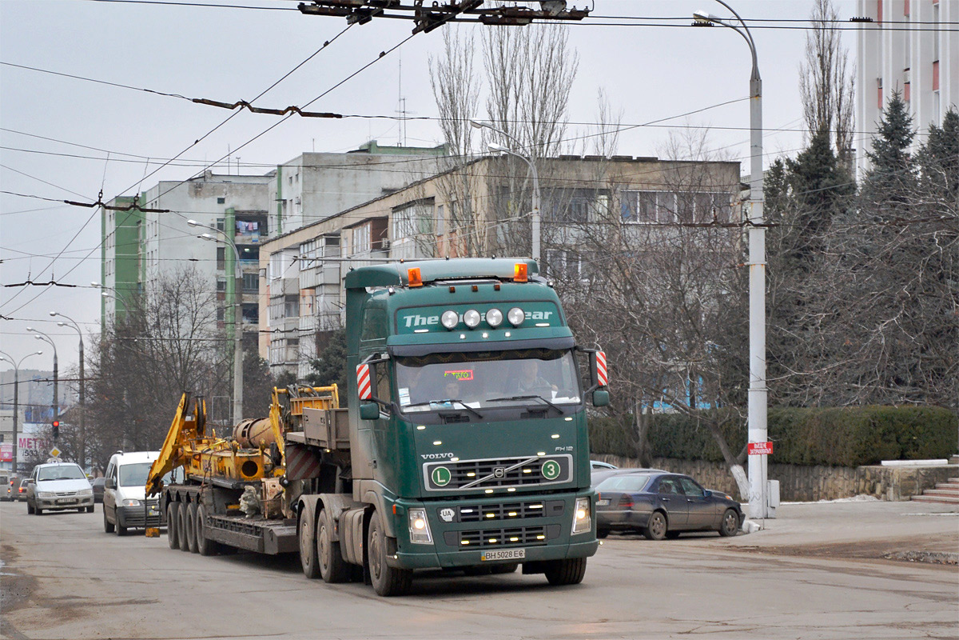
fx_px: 2317
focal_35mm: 87
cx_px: 480
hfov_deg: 23.4
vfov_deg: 15.7
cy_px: 320
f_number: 5
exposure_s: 1/200
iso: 640
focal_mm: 58
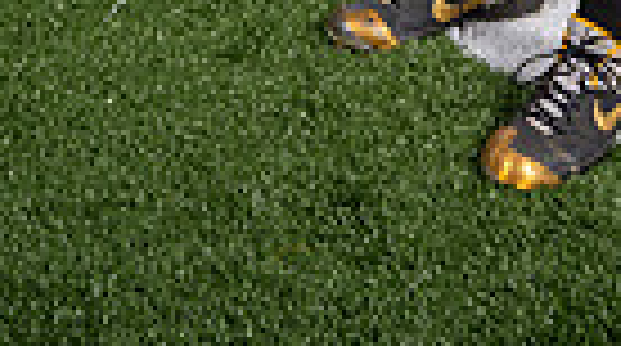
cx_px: 490
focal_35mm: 113
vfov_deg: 9.0
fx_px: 1857
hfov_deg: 18.8
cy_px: -620
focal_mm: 33
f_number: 5.6
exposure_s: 1/200
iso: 200
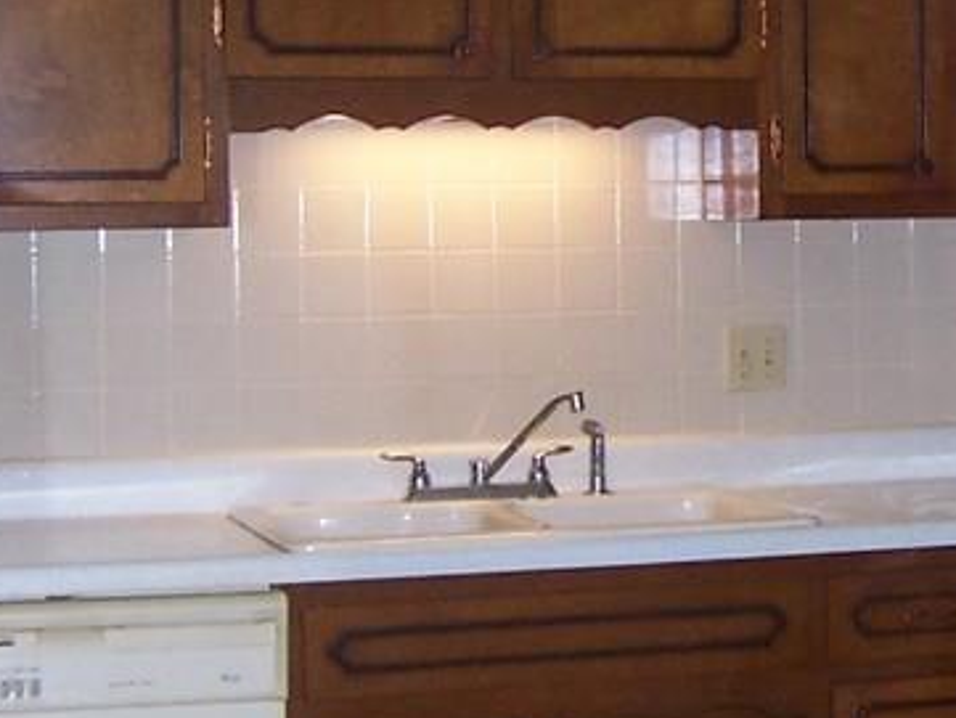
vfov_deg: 14.5
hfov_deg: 18.8
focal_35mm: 102
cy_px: 286
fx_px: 2818
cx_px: 914
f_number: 2.8
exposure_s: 1/60
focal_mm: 5.6
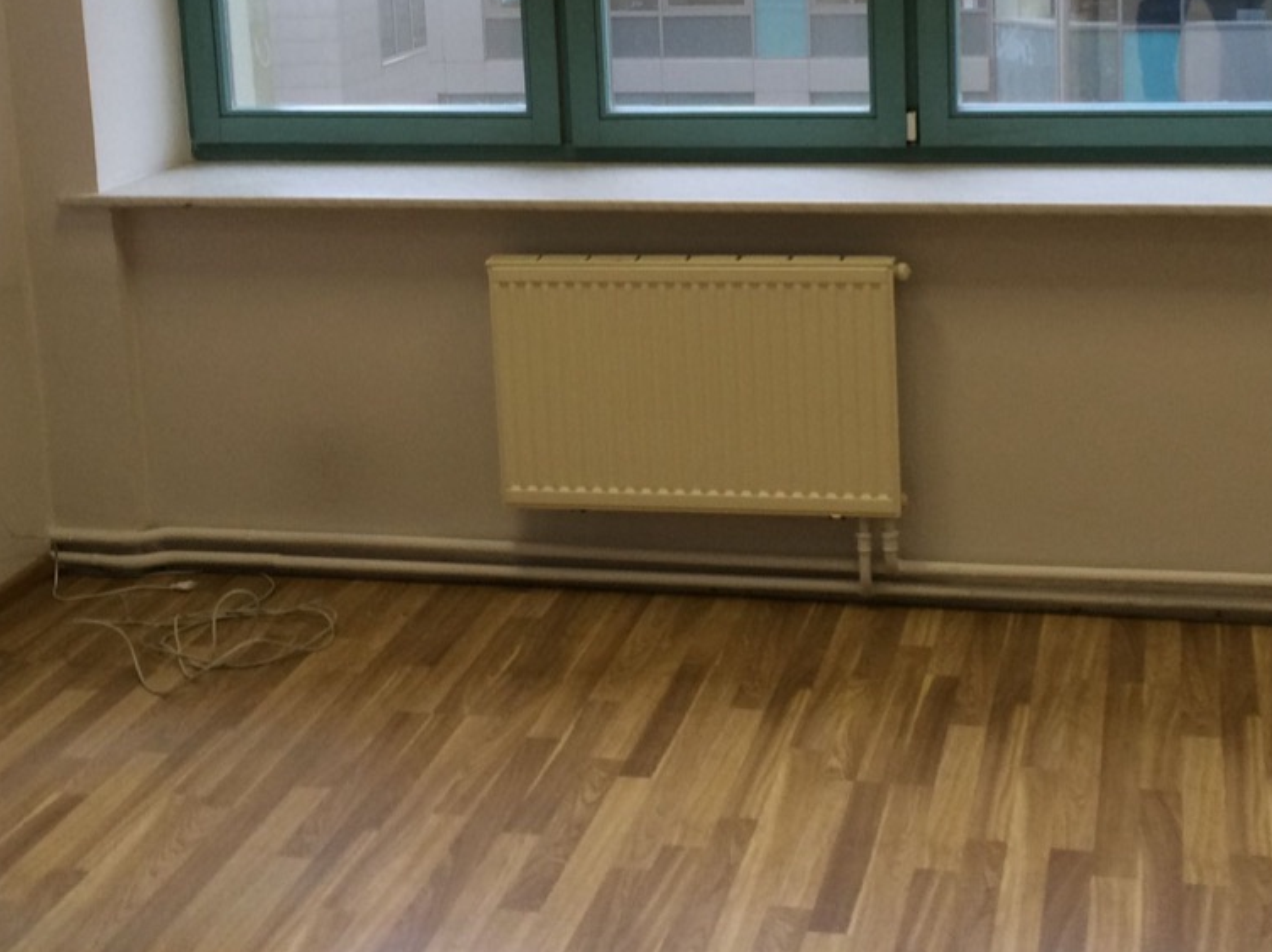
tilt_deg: -9.9
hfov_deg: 35.4
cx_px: 775
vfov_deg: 26.3
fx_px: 1983
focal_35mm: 54
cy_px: 148
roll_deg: +2.5
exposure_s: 1/100
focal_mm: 4.15
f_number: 2.2
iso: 64
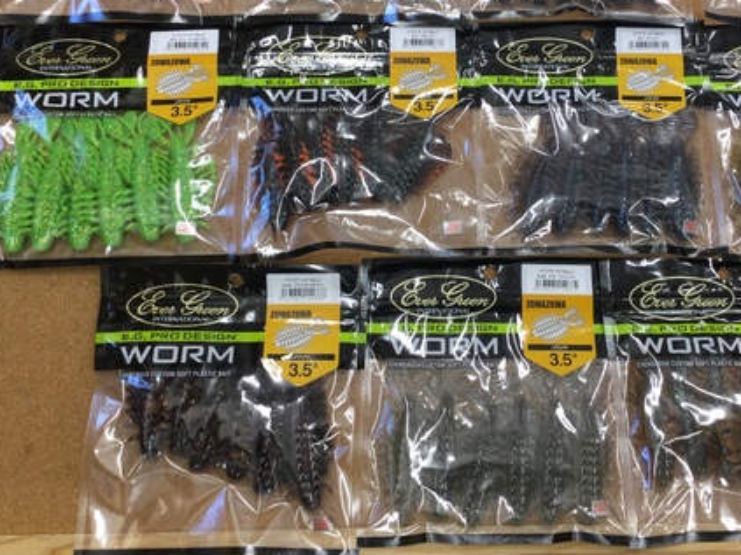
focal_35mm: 44
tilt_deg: -72.4
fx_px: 942
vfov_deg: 32.6
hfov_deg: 42.8
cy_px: 186
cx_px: 443
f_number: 2.4
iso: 25
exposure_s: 1/40
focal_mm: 3.3
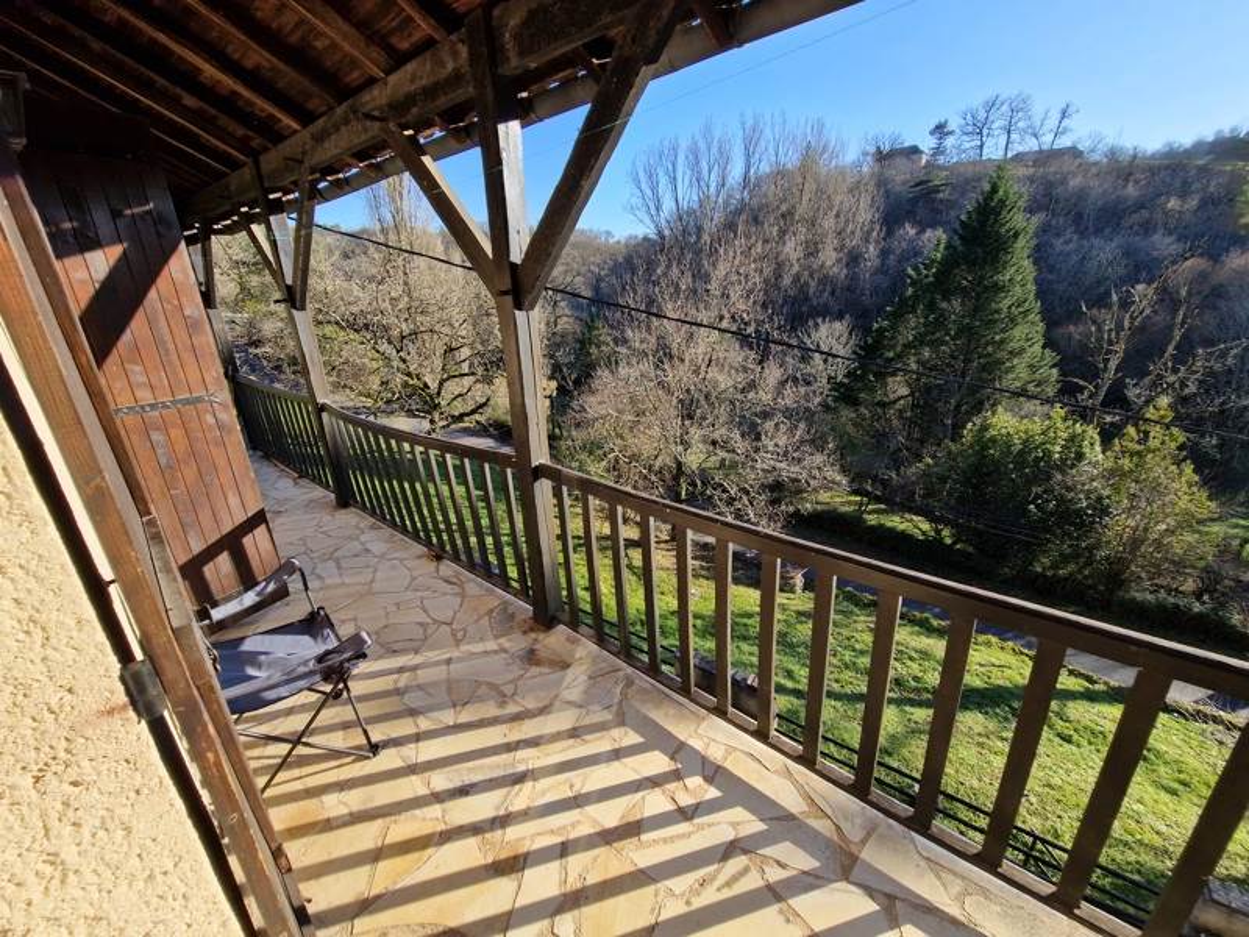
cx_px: 624
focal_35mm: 13
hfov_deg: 106.2
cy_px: 468
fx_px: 469
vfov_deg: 89.9
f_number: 2.2
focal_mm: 2.2
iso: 50
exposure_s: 1/938
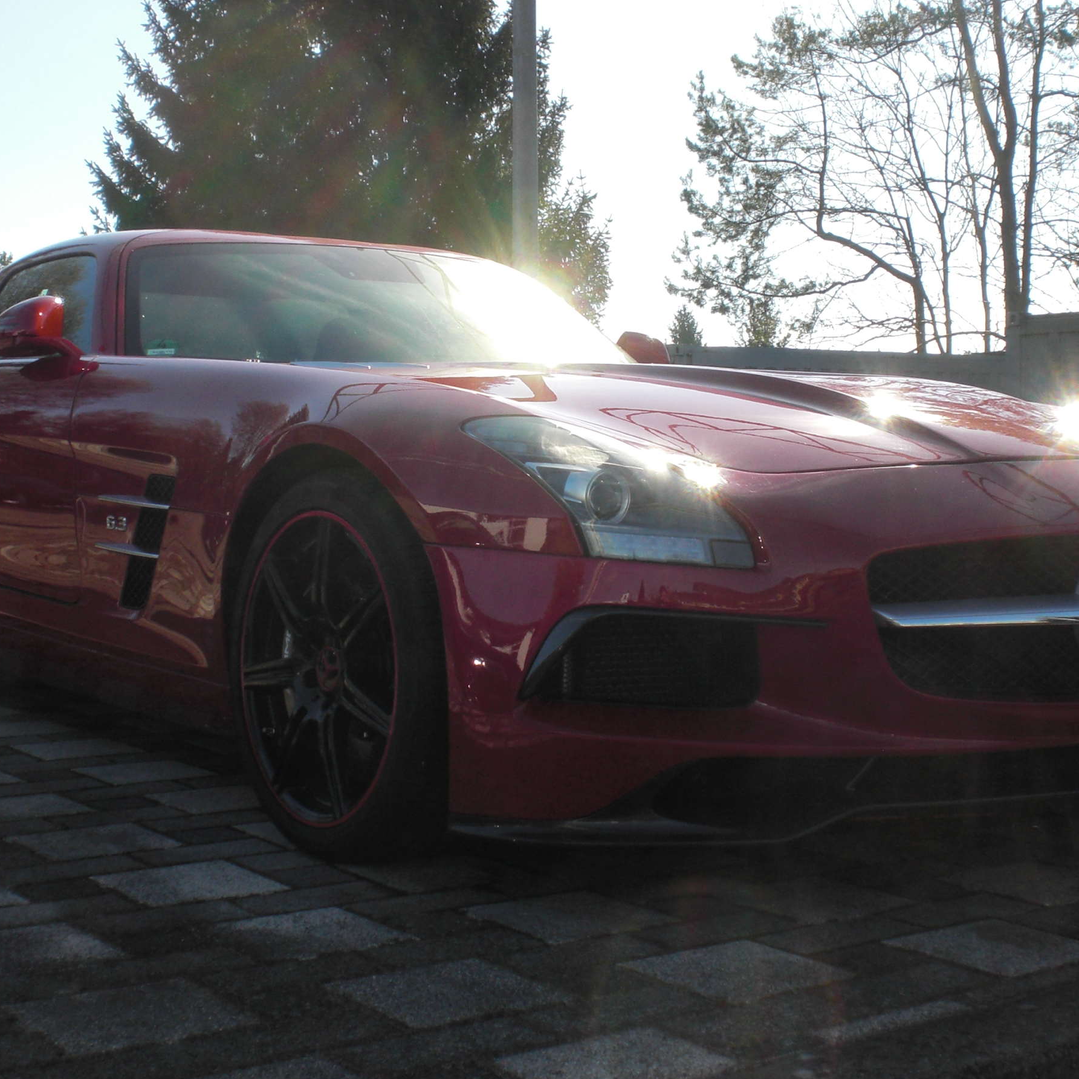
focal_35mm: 53
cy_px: 542
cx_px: 552
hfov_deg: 32.2
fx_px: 1869
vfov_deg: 32.2
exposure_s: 1/320
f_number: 5.6
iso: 64
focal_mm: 6.3
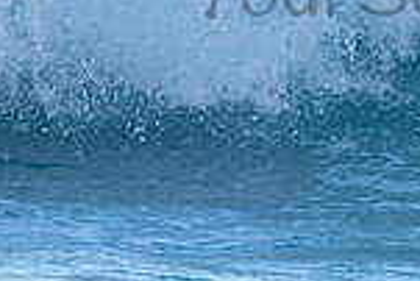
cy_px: -49
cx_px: 481
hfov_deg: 0.7
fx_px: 33702
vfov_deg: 0.5
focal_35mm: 2886
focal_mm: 500
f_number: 5.6
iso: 400
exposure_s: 1/800
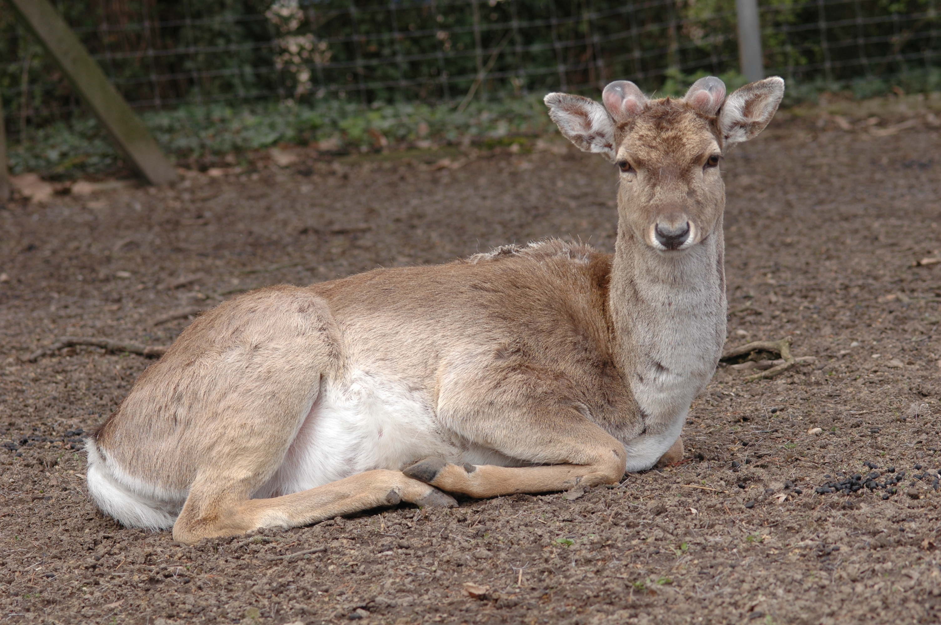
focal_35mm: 158
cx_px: 470
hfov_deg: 13.1
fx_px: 4113
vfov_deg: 8.7
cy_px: 312
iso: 200
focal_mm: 105
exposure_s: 1/320
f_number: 4.5
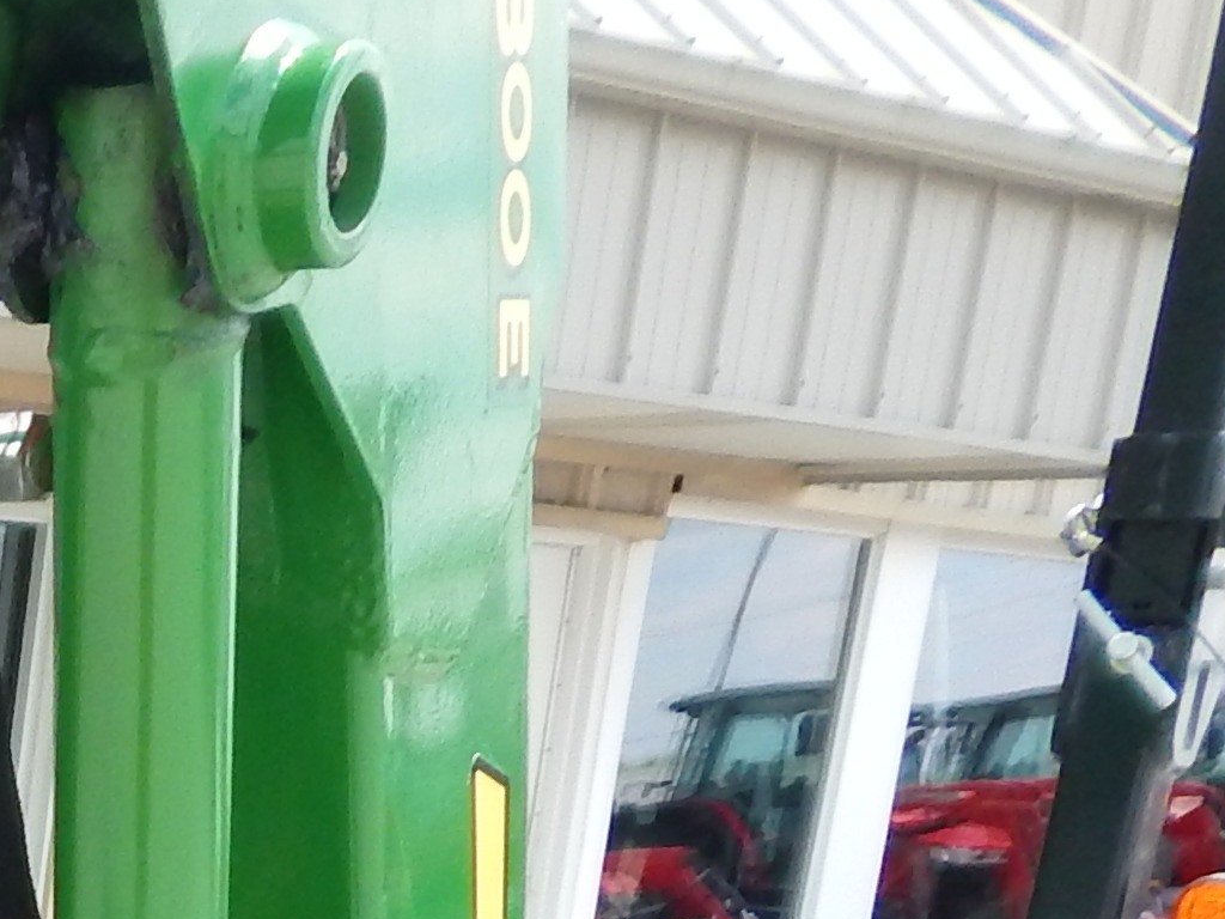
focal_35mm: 99
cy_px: 2004
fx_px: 3503
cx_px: -1158
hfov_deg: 15.9
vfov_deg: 12.6
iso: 125
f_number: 3
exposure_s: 1/500
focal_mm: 4
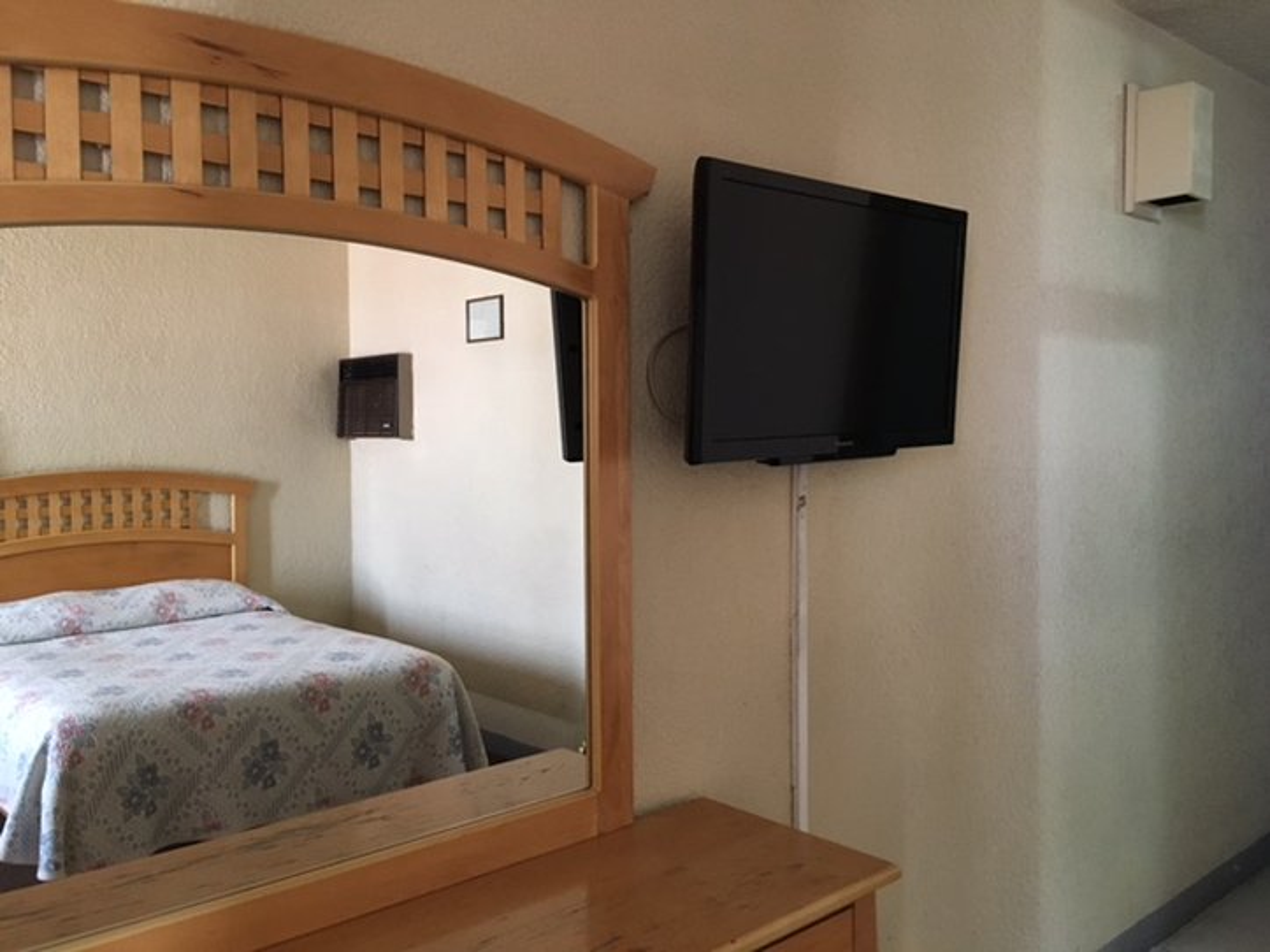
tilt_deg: -1.4
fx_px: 1064
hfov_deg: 61.7
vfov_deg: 48.2
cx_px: 635
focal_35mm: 29
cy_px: 476
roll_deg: +0.9
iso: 200
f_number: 2.2
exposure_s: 1/17
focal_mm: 4.15
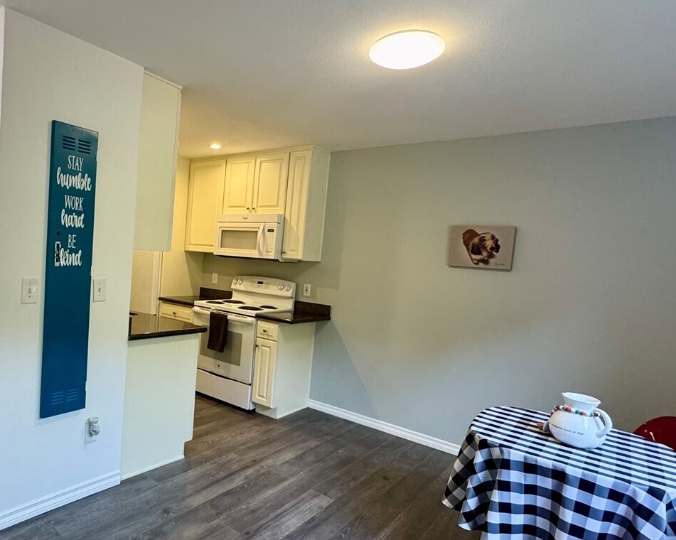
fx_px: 460
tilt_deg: -4.0
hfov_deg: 69.5
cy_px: 284
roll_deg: -4.0
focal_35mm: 23
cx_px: 200
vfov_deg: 60.8
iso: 250
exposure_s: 1/120
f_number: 2.2
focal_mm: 2.22
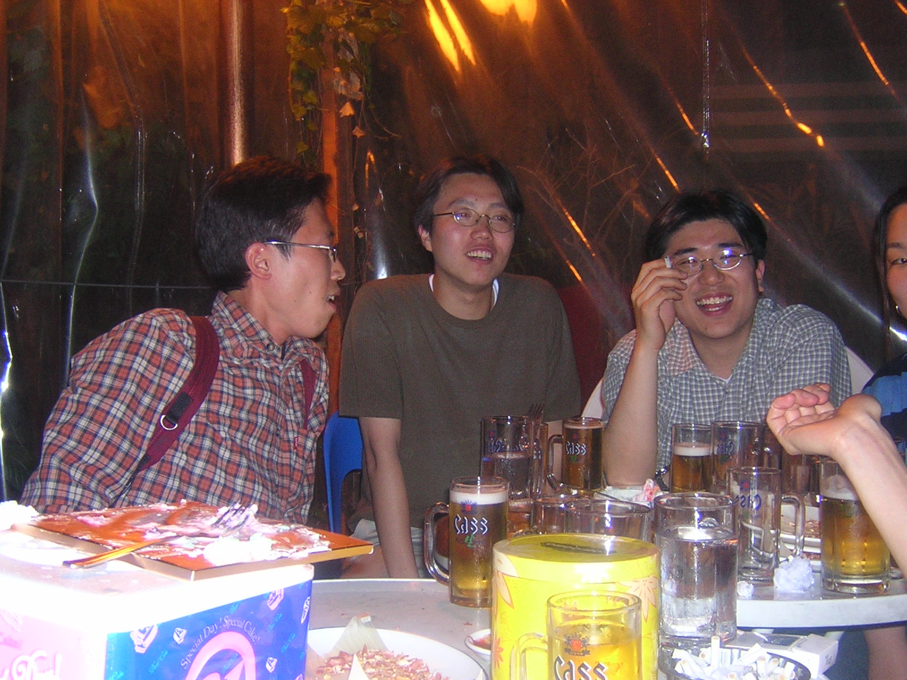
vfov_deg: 30.9
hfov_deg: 40.4
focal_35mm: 47
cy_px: 340
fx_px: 1231
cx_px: 454
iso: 245
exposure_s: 1/60.1
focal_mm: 6.1
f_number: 2.9
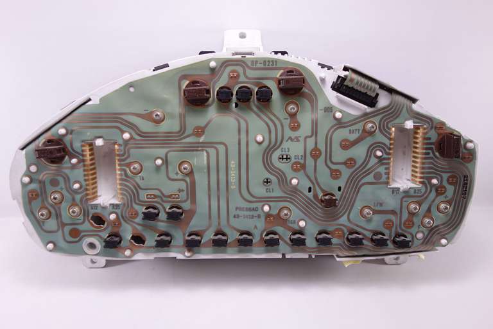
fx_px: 383
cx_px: 246
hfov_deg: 65.5
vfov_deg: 46.4
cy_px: 164
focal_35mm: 28
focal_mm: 10.4
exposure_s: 1/100
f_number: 2.2
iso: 125
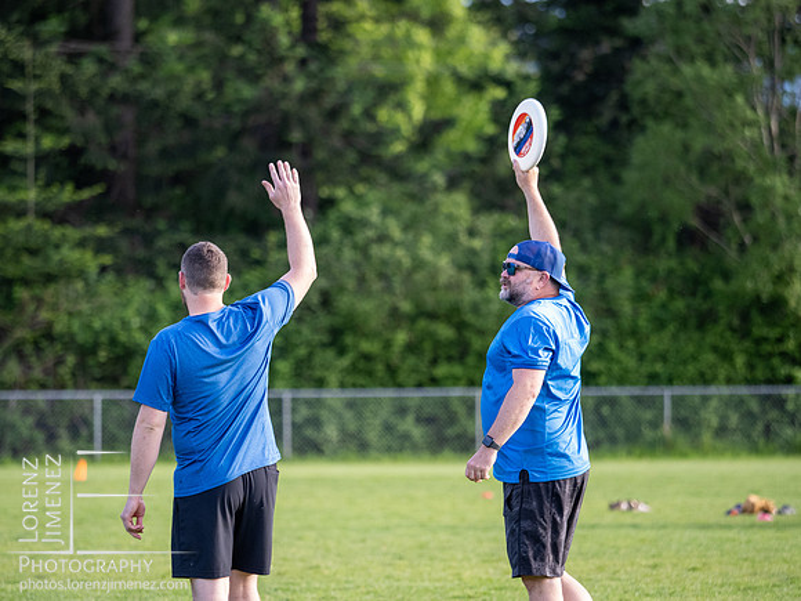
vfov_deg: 4.8
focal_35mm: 313
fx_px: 7240
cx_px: 400
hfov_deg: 6.3
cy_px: 300
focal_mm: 150
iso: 800
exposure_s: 1/1000
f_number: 2.8
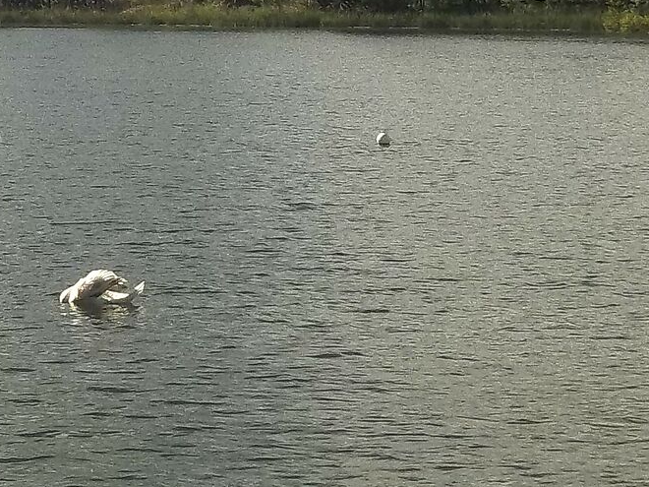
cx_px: 51
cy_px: 62
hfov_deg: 12.2
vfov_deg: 9.2
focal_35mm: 160
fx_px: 3000
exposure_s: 1/250
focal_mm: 7.8
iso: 80
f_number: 11.3
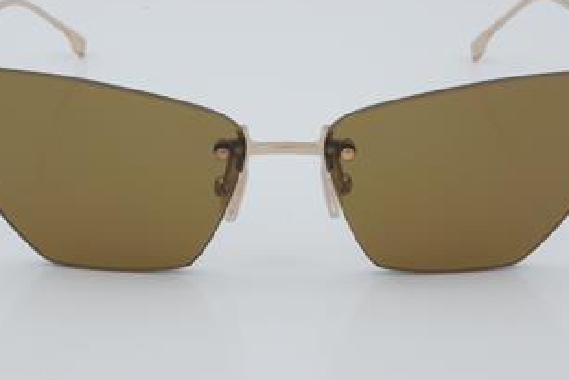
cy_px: 146
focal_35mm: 107
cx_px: 282
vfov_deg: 12.8
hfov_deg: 19.2
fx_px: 1685
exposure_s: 1/3
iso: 100
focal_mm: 55
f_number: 32
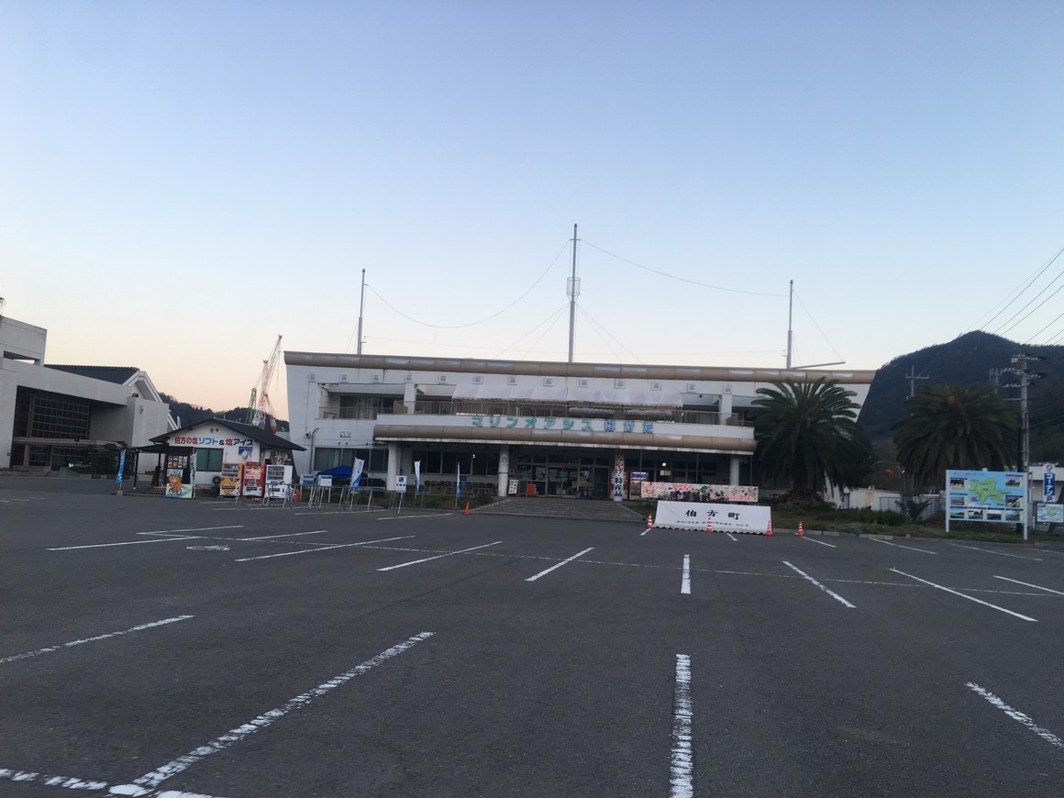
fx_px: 922
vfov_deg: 46.8
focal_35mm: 30
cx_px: 528
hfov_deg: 60.0
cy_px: 409
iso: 40
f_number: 2.2
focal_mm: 4.15
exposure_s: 1/120
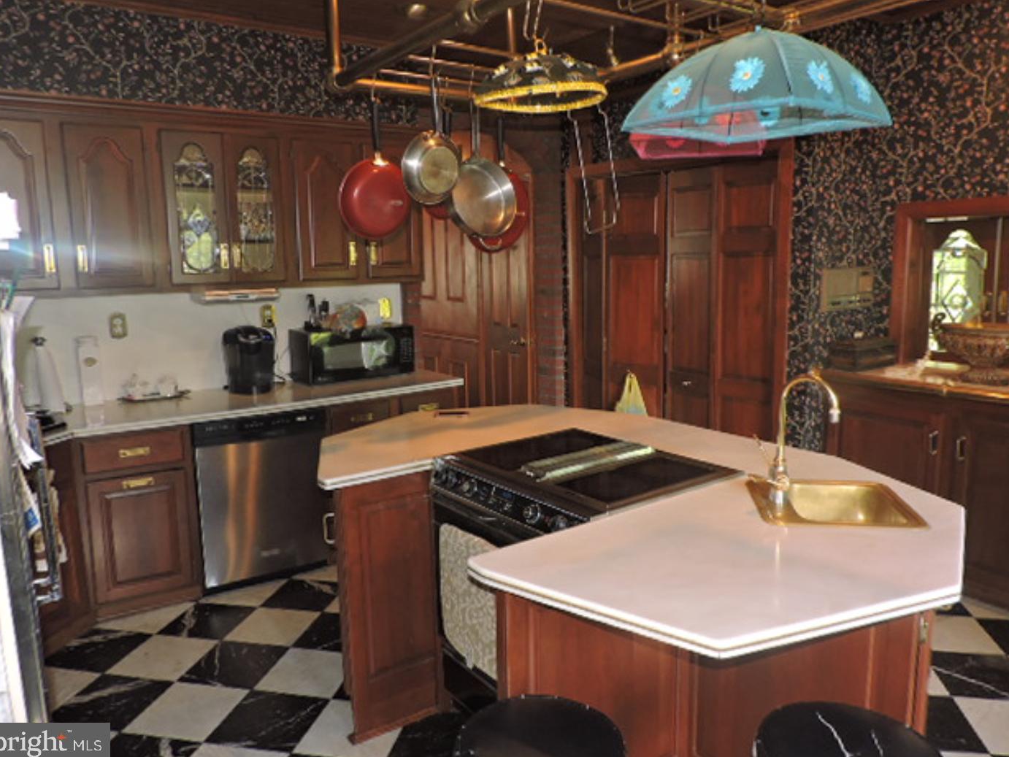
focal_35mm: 25
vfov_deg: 54.9
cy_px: 370
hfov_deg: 69.4
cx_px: 508
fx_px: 729
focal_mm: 4.3
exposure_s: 1/30
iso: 200
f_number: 3
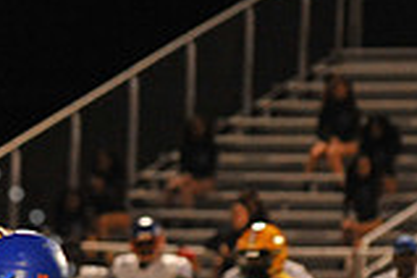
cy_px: 365
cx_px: -155
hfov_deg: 2.8
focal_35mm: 728
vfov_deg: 1.9
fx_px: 8432
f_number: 5.6
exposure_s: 1/160
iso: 3200
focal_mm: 200
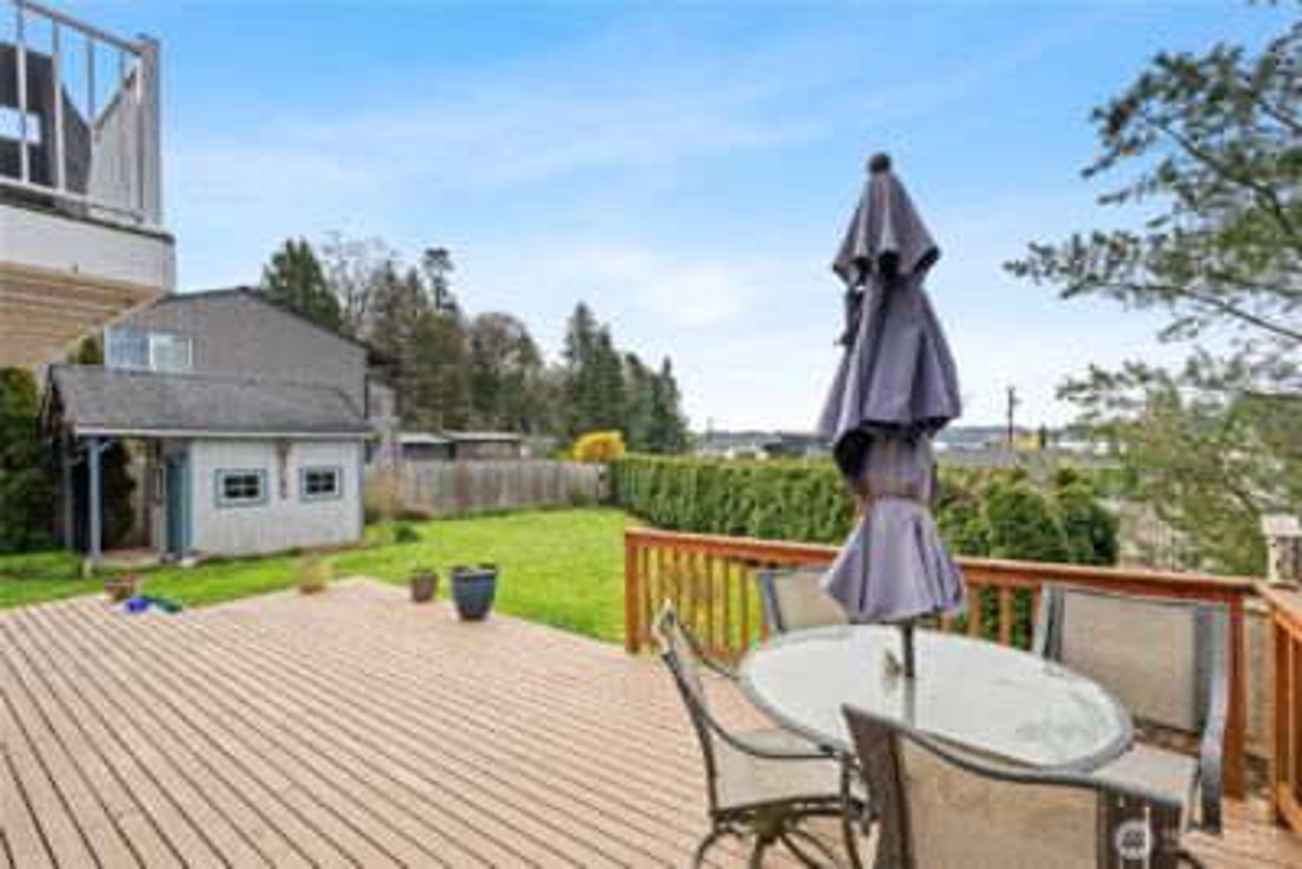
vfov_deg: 75.5
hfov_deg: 98.5
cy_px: 434
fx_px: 561
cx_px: 651
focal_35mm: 16
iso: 200
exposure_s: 1/80
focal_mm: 15.5
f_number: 8
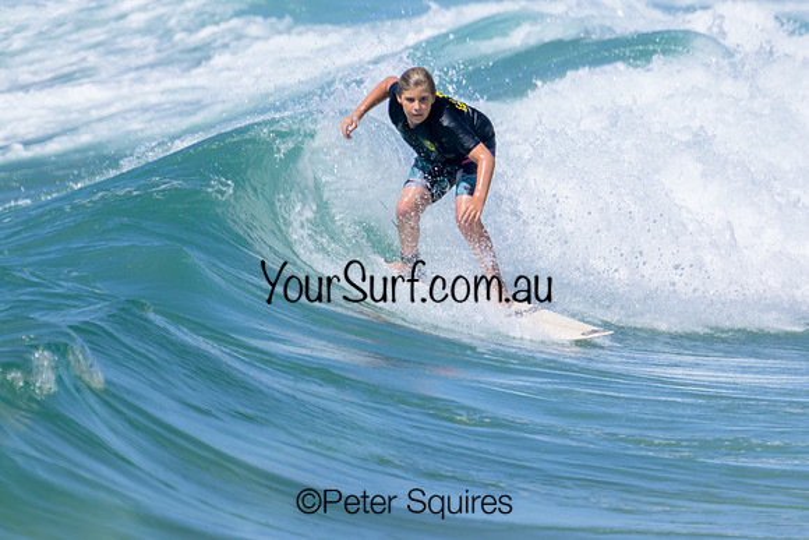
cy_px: 256
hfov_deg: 1.9
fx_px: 24427
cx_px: 482
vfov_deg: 1.3
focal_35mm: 1087
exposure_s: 1/2000
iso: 640
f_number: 11
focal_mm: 800
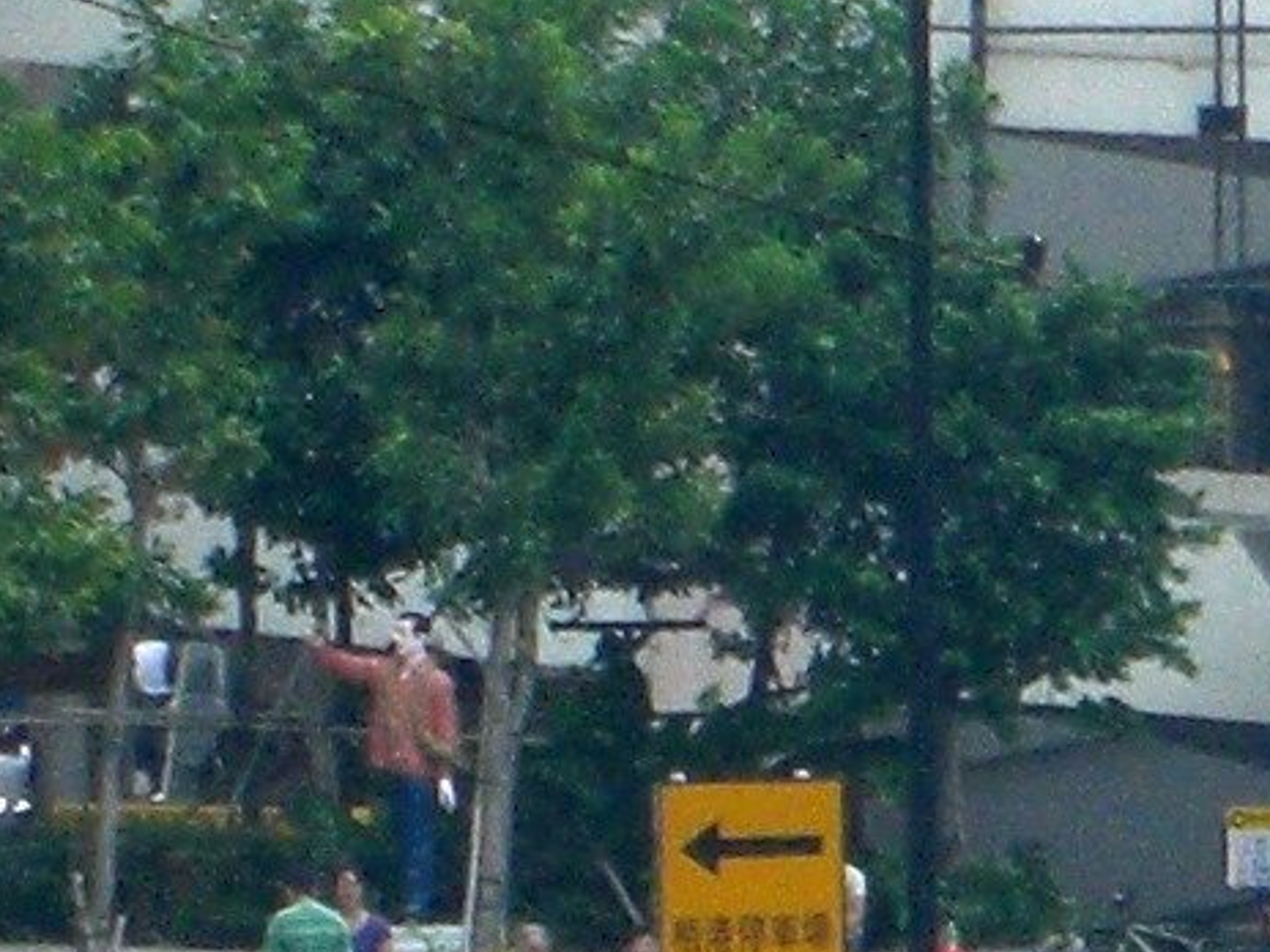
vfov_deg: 2.0
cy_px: 1015
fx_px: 27700
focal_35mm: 755
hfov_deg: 2.6
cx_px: 3235
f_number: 5.1
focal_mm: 23.7
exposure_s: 1/80
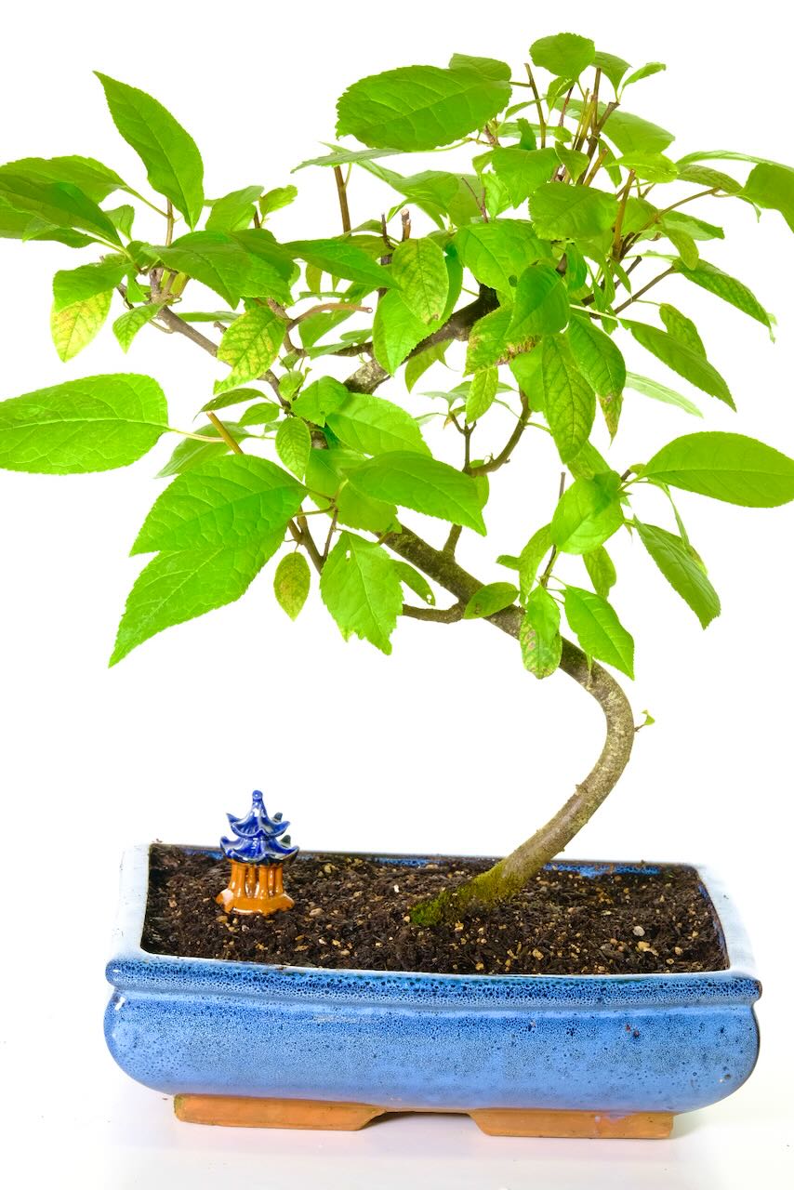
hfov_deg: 15.0
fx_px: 3009
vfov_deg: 22.4
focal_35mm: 91
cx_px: 397
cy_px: 595
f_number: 11
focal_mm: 60.7
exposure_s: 1/13
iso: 1600
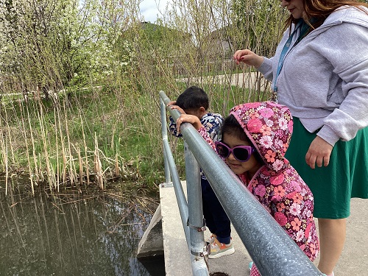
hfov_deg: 58.4
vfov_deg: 45.4
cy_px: 138
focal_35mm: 31
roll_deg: +3.7
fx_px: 330
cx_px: 184
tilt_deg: -11.2
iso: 25
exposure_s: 1/684
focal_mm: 3.3
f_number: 2.4
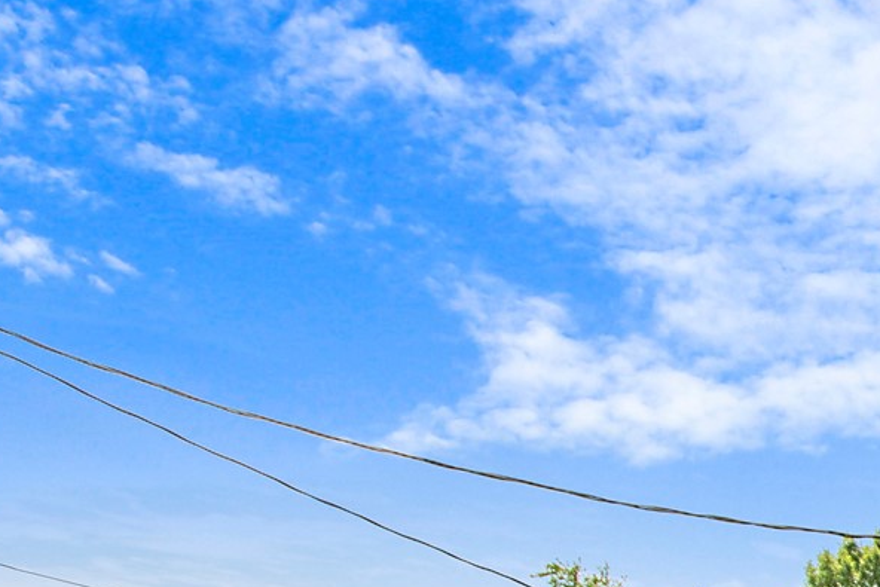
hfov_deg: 22.3
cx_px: 1570
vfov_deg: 21.2
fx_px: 1345
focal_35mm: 55
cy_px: 850
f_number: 7.1
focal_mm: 10
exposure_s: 1/320
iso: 100
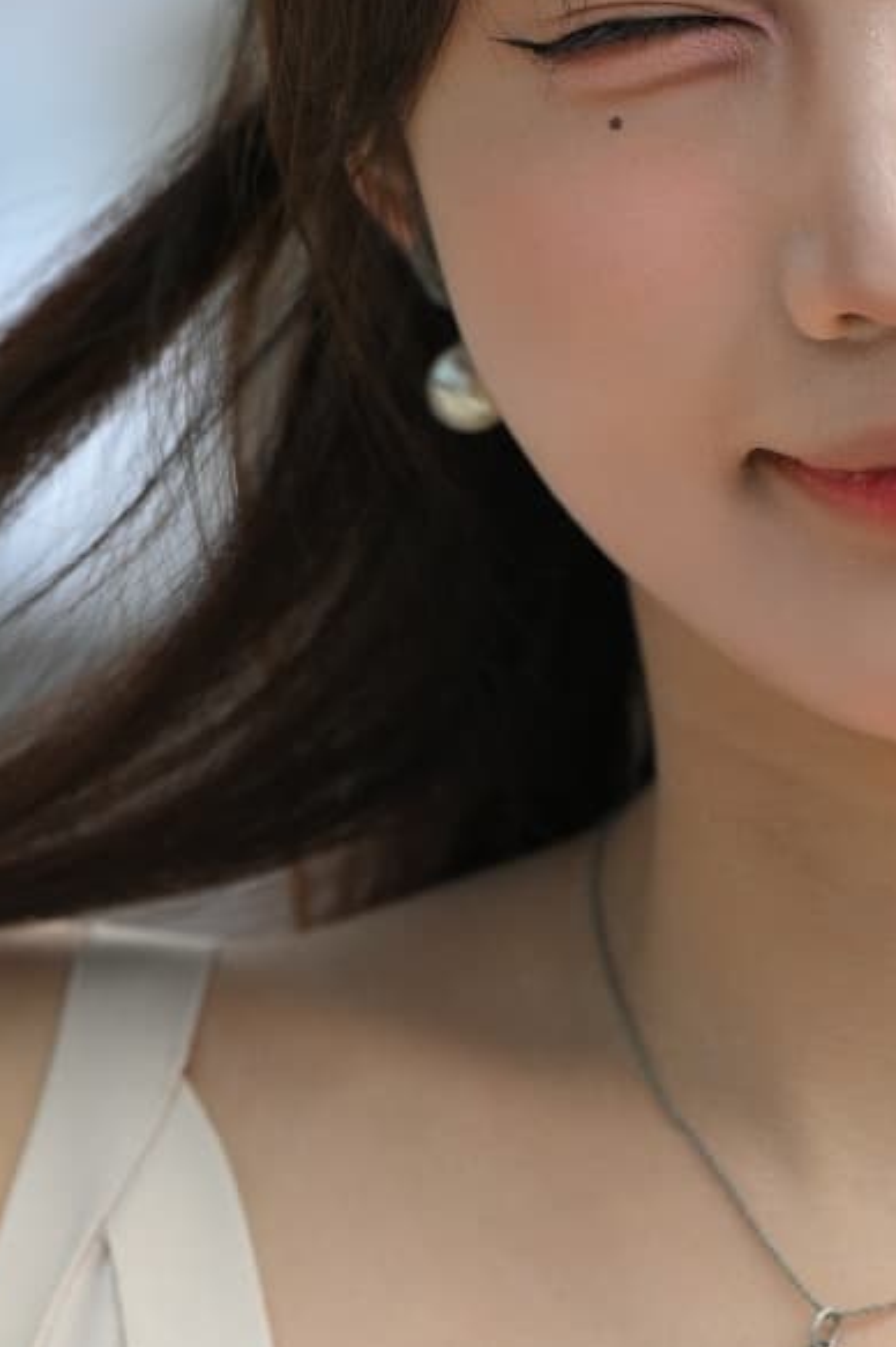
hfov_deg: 2.2
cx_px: 663
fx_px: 23098
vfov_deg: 3.3
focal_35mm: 618
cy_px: 906
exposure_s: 1/640
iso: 400
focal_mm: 200
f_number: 4
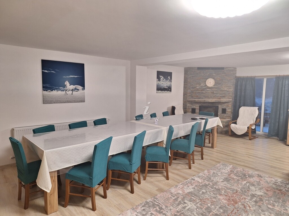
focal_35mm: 23
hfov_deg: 73.9
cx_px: 144
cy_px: 108
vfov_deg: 58.9
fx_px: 192
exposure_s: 1/50
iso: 80
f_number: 1.8
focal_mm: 5.54
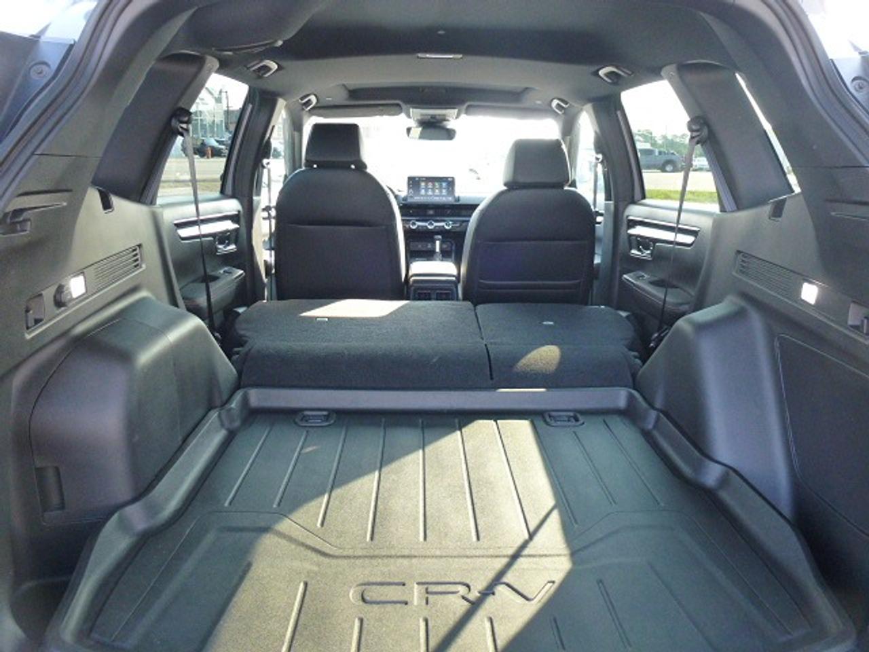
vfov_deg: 56.8
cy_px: 326
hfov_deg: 71.6
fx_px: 602
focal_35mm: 24
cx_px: 434
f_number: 3.3
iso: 320
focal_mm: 4.3
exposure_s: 1/60
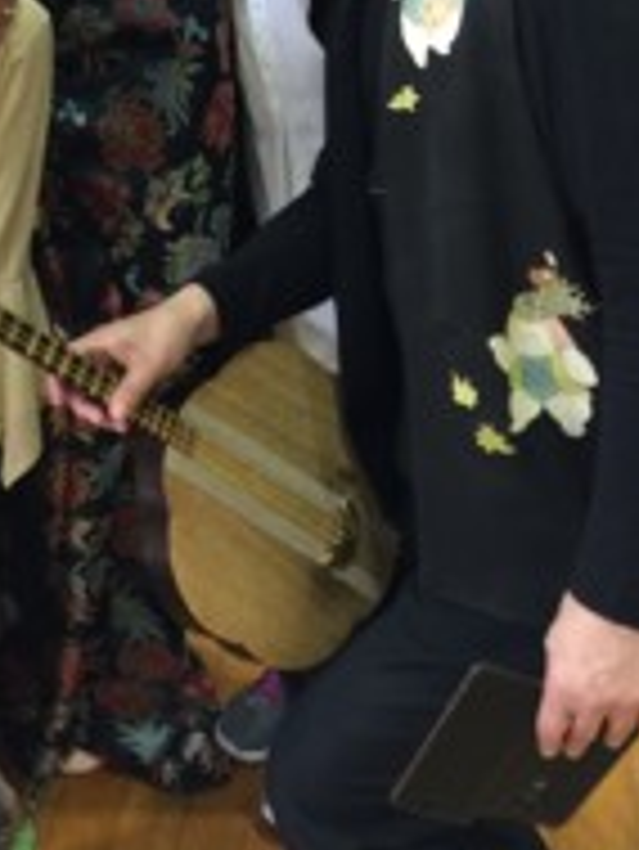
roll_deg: +1.1
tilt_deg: -15.7
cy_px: -76
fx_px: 1696
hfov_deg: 20.1
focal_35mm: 69
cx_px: -112
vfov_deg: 26.1
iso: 40
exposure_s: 1/15
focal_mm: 4.15
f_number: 2.2
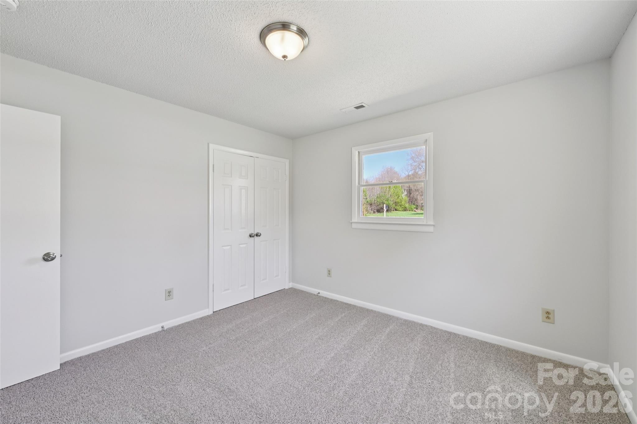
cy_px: 212
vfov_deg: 81.2
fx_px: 248
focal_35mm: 14
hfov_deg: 104.3
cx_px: 318
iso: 160
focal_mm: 14
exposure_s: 1/15
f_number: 8
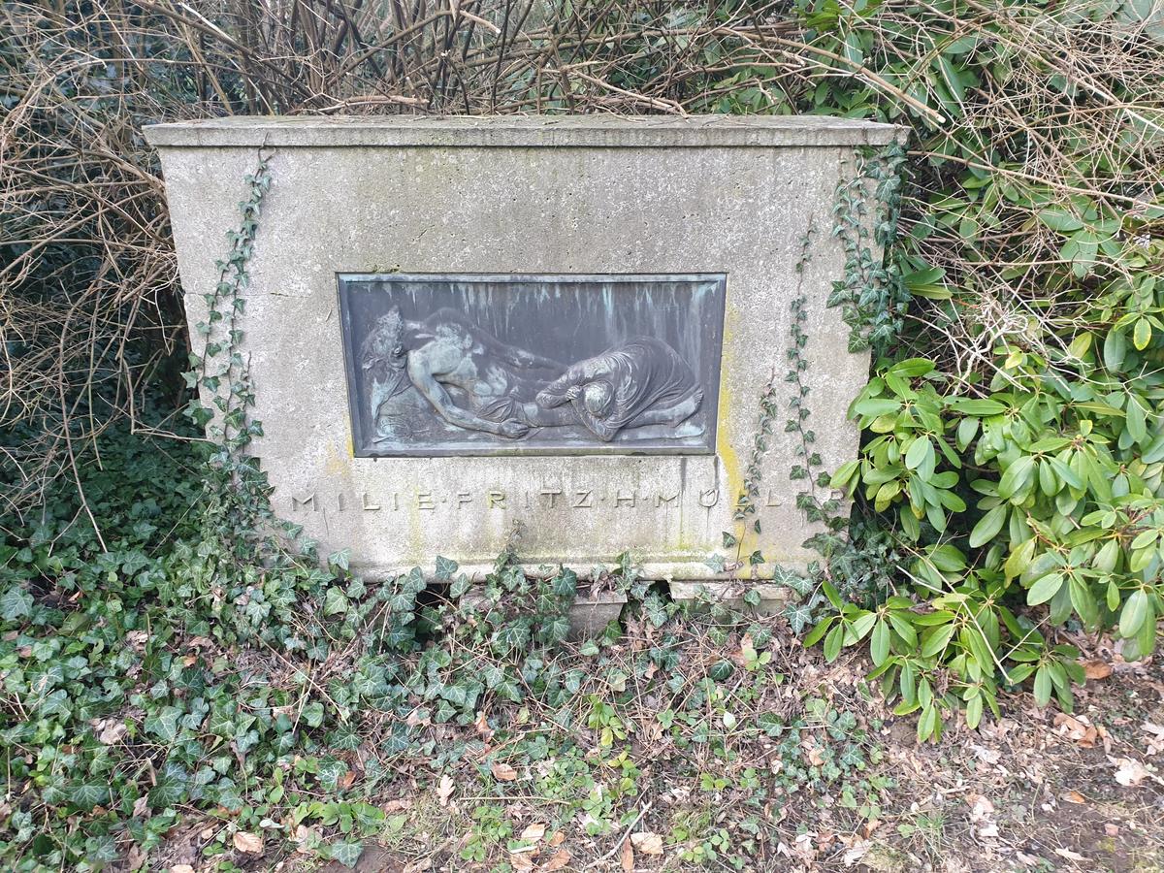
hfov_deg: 67.3
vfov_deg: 53.1
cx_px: 582
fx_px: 874
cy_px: 436
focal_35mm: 26
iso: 100
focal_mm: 4.3
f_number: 2.4
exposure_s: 1/50
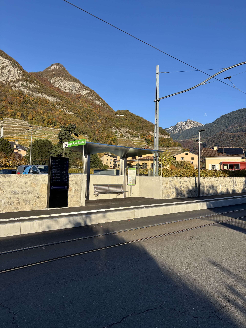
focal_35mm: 26
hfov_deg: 53.1
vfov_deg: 67.3
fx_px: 246
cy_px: 164
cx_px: 123
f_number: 1.6
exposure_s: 1/2513
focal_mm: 5.96
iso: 50
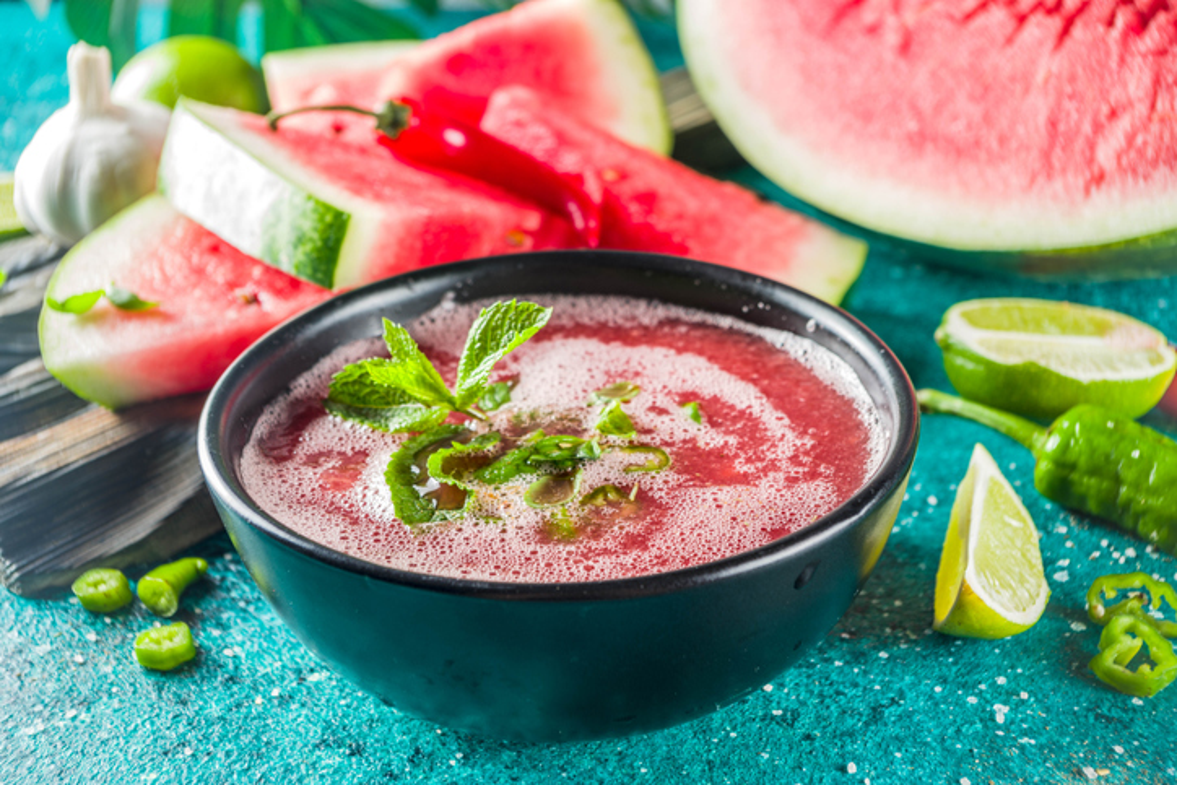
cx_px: 588
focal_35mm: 55
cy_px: 392
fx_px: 1798
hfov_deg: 36.2
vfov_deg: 24.6
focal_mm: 55
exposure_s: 1/160
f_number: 10
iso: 100
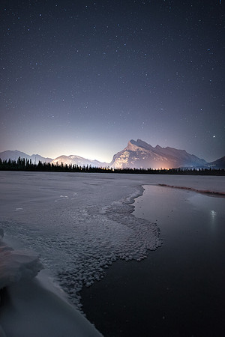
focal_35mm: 20
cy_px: 168
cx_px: 112
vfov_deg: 84.0
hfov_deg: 61.9
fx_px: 187
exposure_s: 20
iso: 3200
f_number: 2.8
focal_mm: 20
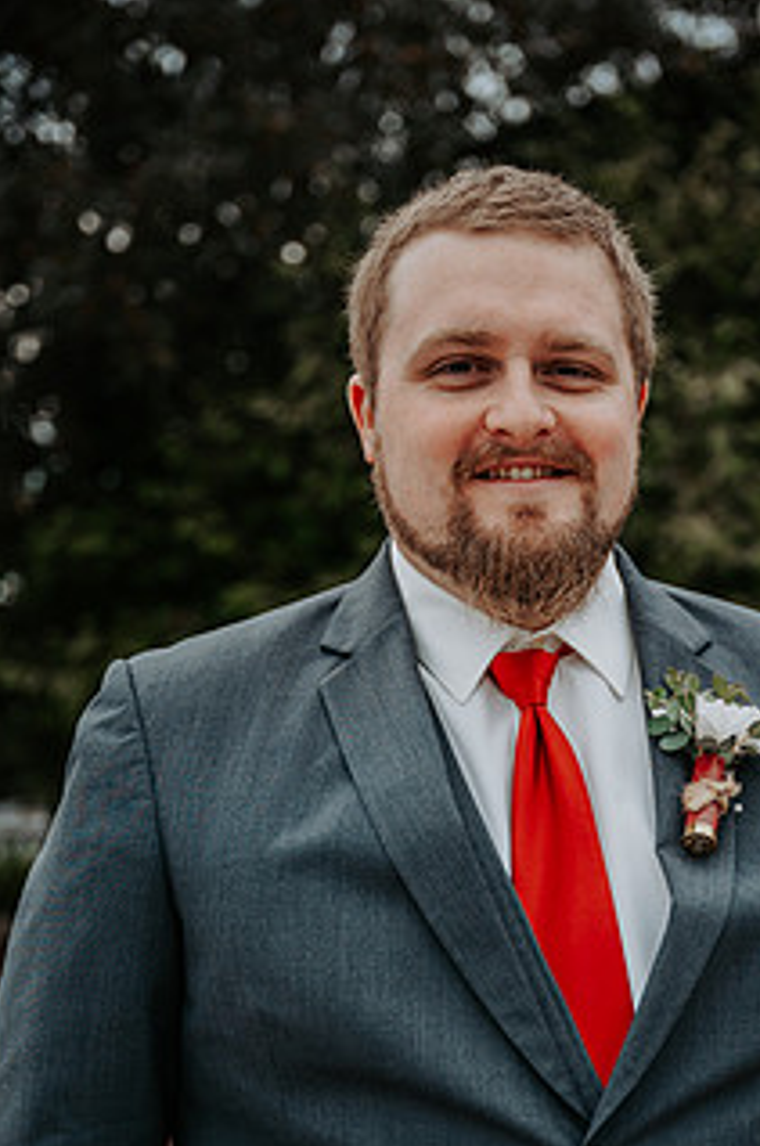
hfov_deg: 18.1
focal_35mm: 75
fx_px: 2383
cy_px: 807
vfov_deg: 26.8
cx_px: 495
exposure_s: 1/1000
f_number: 2.8
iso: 200
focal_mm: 53
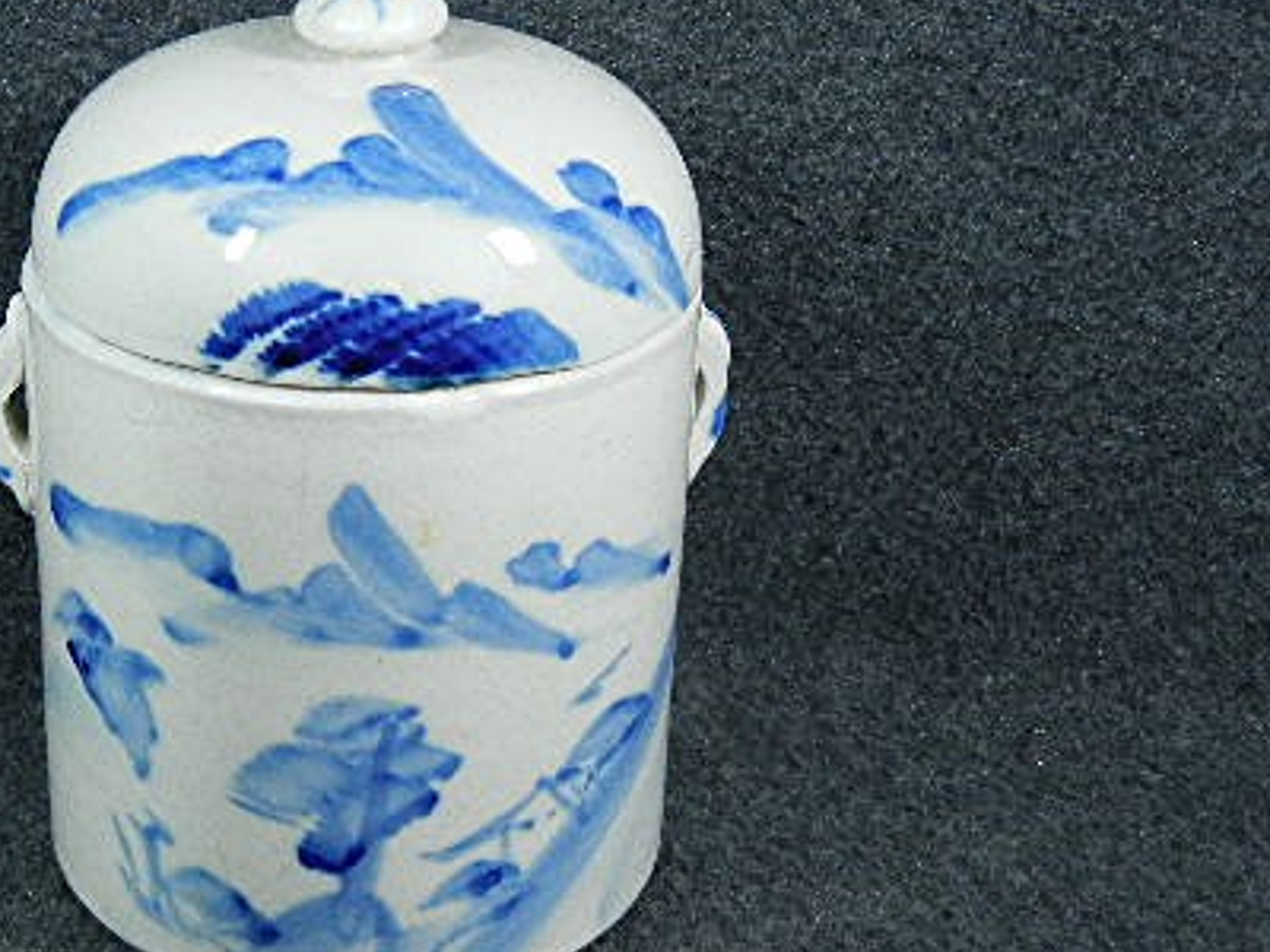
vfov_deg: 20.4
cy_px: 511
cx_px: 378
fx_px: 2642
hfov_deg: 26.8
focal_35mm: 72
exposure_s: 1/39.3
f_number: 3.8
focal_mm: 8.1
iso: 400
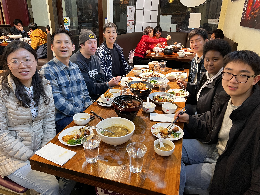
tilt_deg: -22.3
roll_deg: -1.4
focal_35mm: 26
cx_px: 130
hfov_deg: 67.3
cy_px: 98
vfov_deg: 53.1
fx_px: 195
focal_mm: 5.7
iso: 320
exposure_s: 1/60
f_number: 1.5
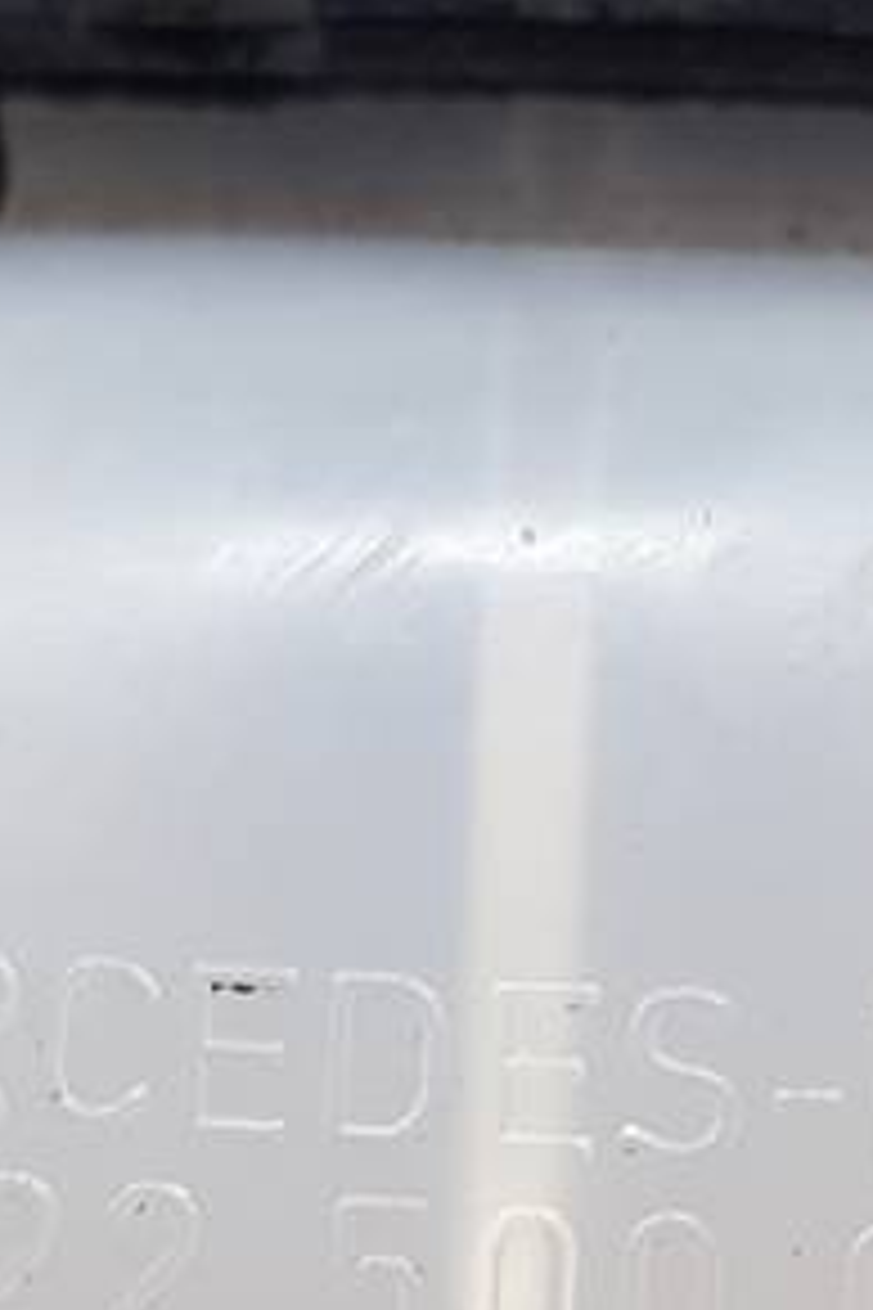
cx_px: 428
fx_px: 3455
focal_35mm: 95
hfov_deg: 14.4
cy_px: 1040
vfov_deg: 21.2
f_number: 1.7
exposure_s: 1/100
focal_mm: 4.2
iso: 80
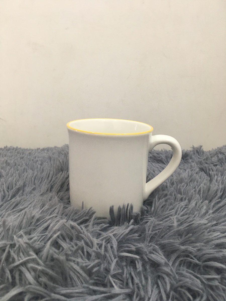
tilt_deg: -15.4
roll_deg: -0.2
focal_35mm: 29
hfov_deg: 48.2
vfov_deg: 61.7
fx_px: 252
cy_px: 150
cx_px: 113
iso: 64
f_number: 2.2
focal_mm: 4.15
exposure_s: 1/33
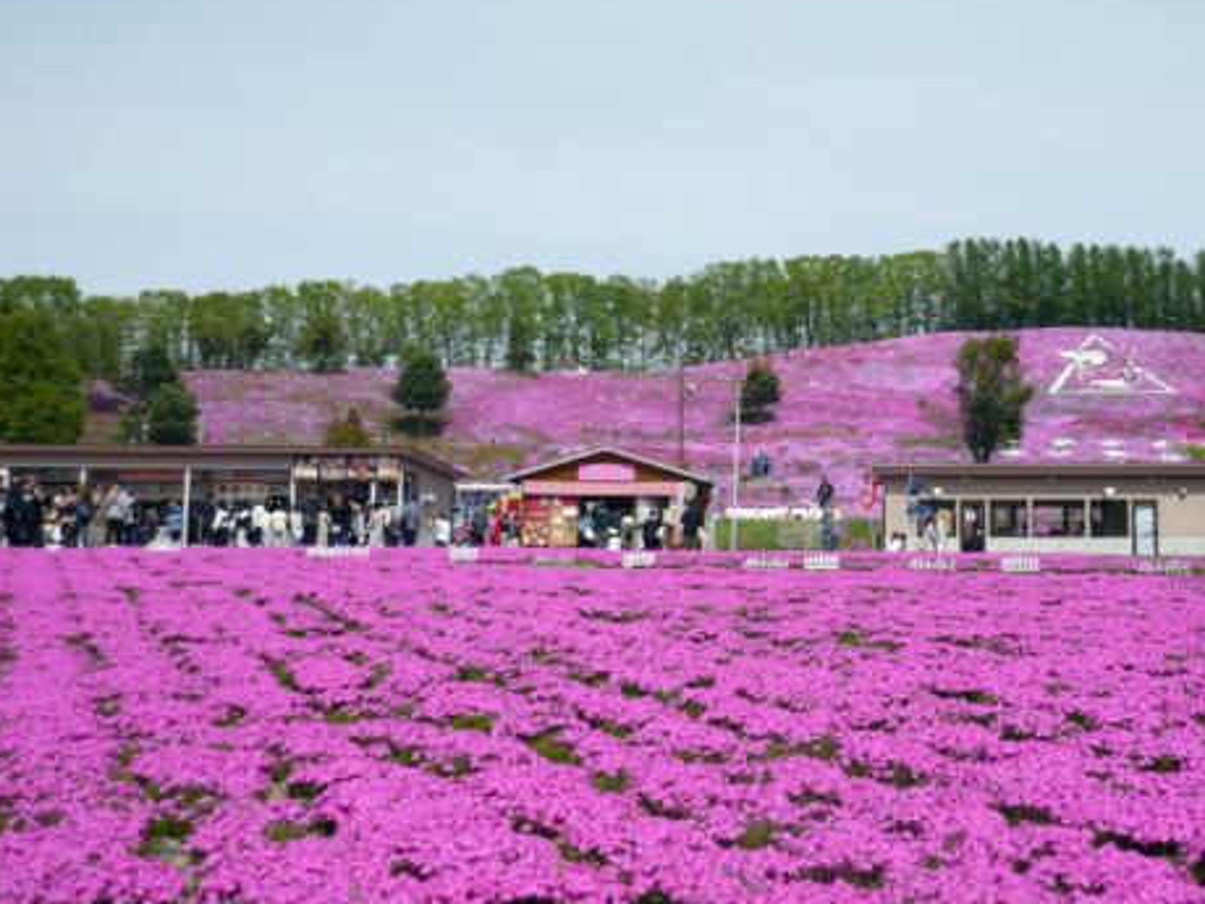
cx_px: 778
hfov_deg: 43.4
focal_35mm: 43
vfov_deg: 33.4
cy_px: 341
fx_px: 1497
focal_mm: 5.5
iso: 100
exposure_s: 1/320
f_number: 8
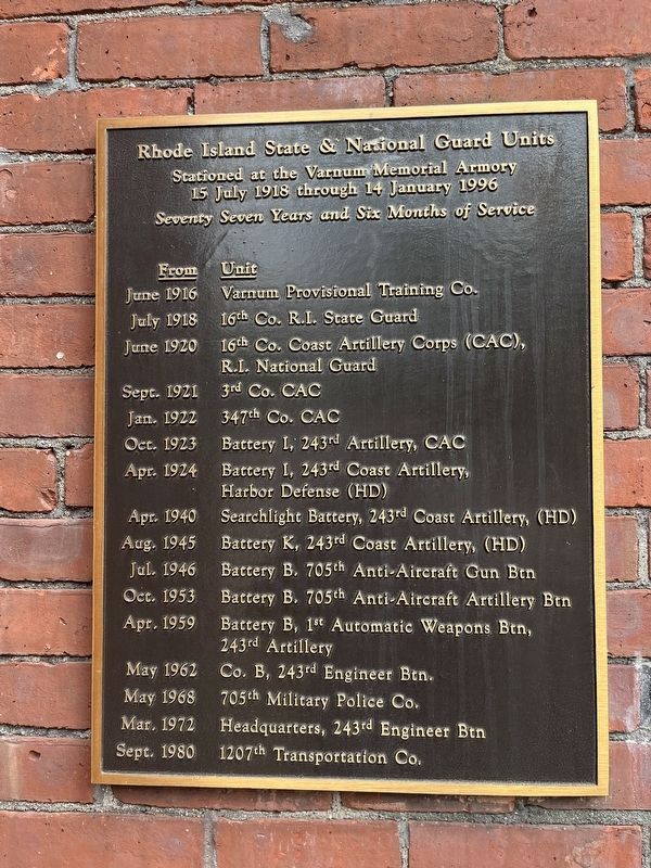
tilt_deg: +0.2
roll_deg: -0.5
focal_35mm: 26
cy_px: 434
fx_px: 652
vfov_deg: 67.3
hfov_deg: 53.1
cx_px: 326
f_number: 1.6
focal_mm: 5.1
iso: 50
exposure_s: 1/621
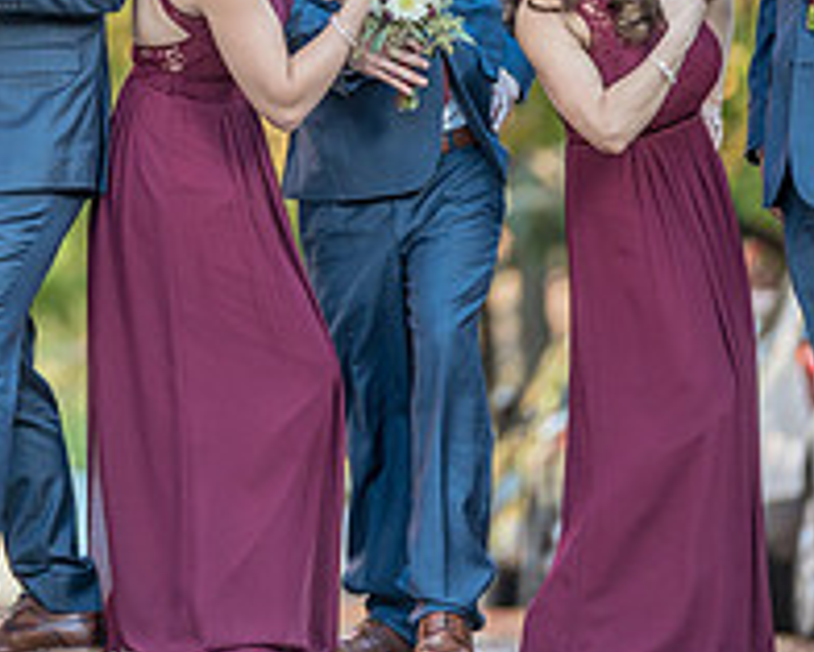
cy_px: -81
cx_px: -33
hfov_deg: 3.6
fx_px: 12919
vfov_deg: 2.9
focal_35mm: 536
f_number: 2.8
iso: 200
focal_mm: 174
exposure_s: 1/200
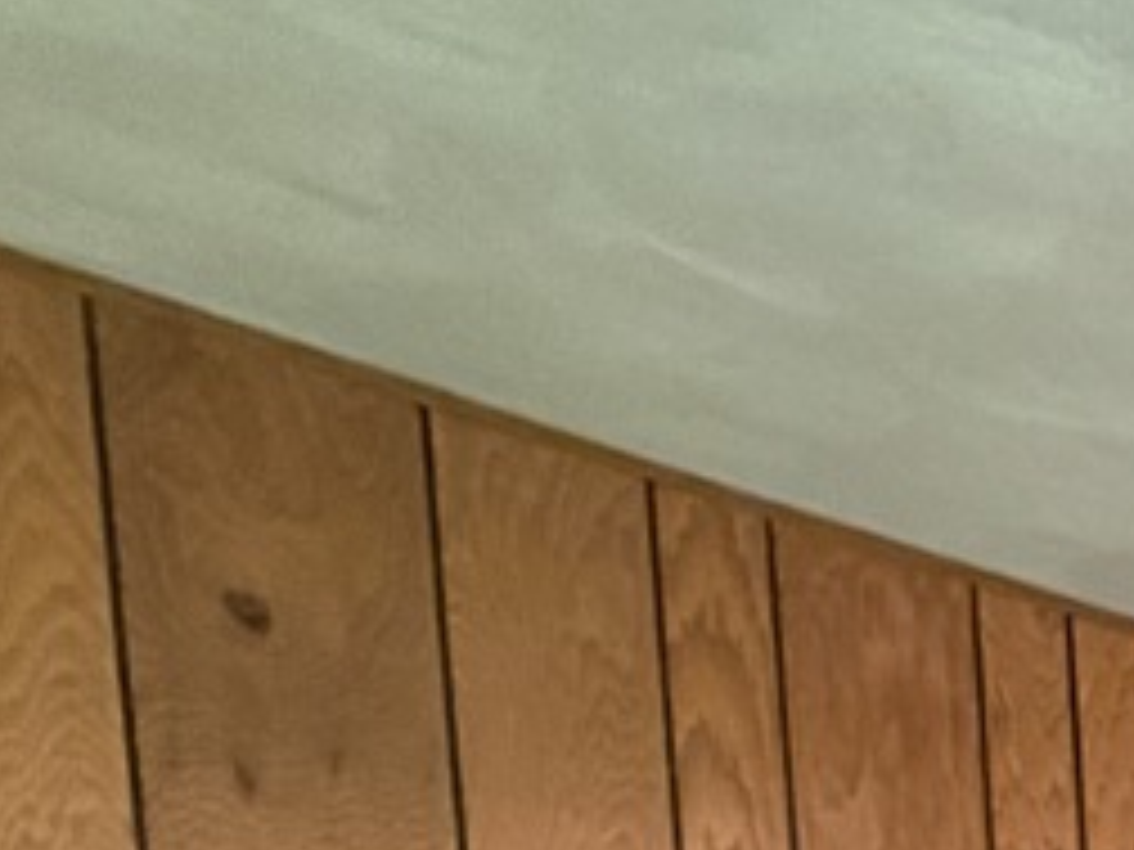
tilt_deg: -5.4
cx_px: 2858
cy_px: 1745
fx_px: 2621
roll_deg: +0.8
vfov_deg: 14.8
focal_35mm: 80
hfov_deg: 14.1
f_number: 2.2
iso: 320
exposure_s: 1/60
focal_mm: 2.22
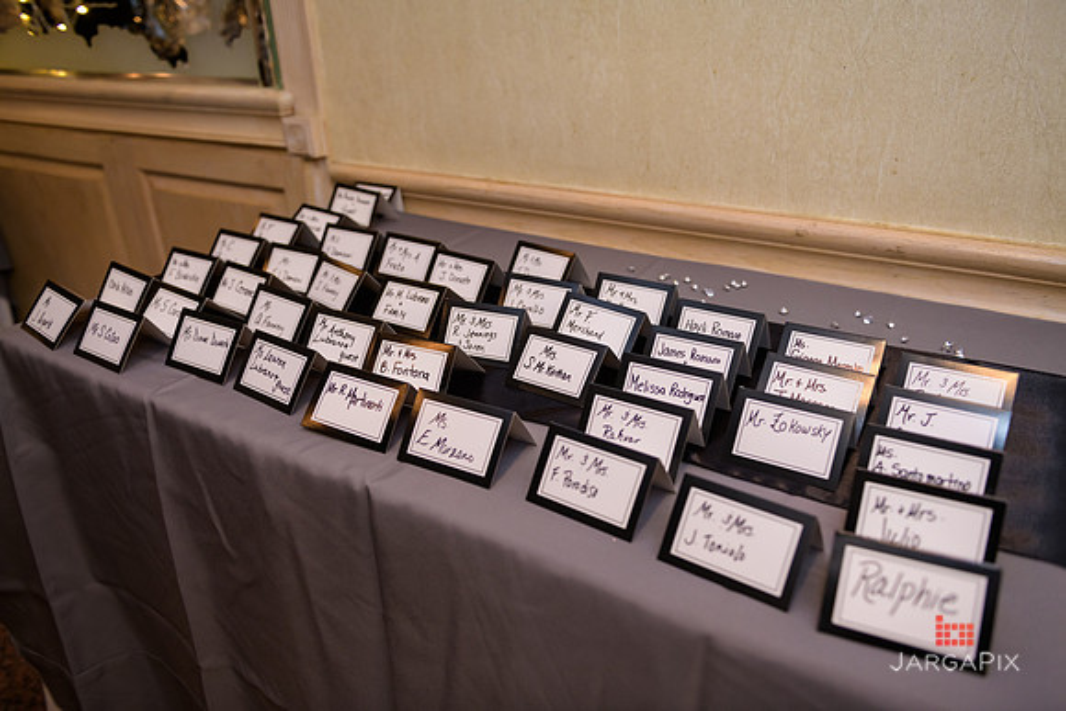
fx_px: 829
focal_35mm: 28
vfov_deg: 46.4
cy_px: 356
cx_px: 533
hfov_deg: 65.5
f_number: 3.2
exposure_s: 1/125
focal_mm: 28
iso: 1000
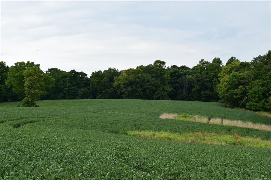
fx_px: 339
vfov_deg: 29.8
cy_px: 90
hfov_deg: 43.6
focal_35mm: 45
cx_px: 136
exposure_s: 1/400
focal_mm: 30
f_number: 11
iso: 400
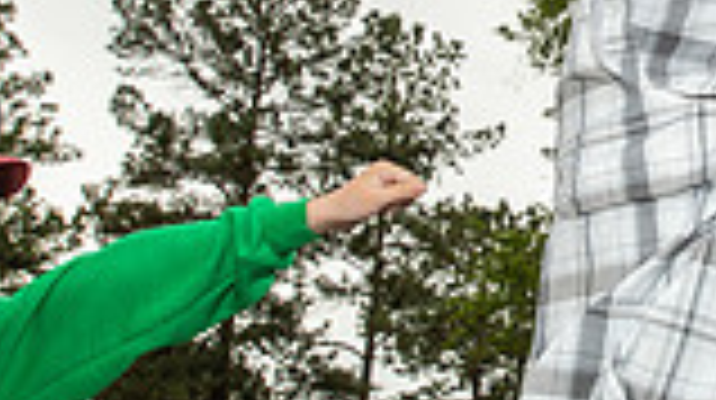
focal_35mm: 65
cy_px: 72
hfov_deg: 30.3
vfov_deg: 18.3
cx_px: 702
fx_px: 1233
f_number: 8
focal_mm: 17
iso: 125
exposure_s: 1/250
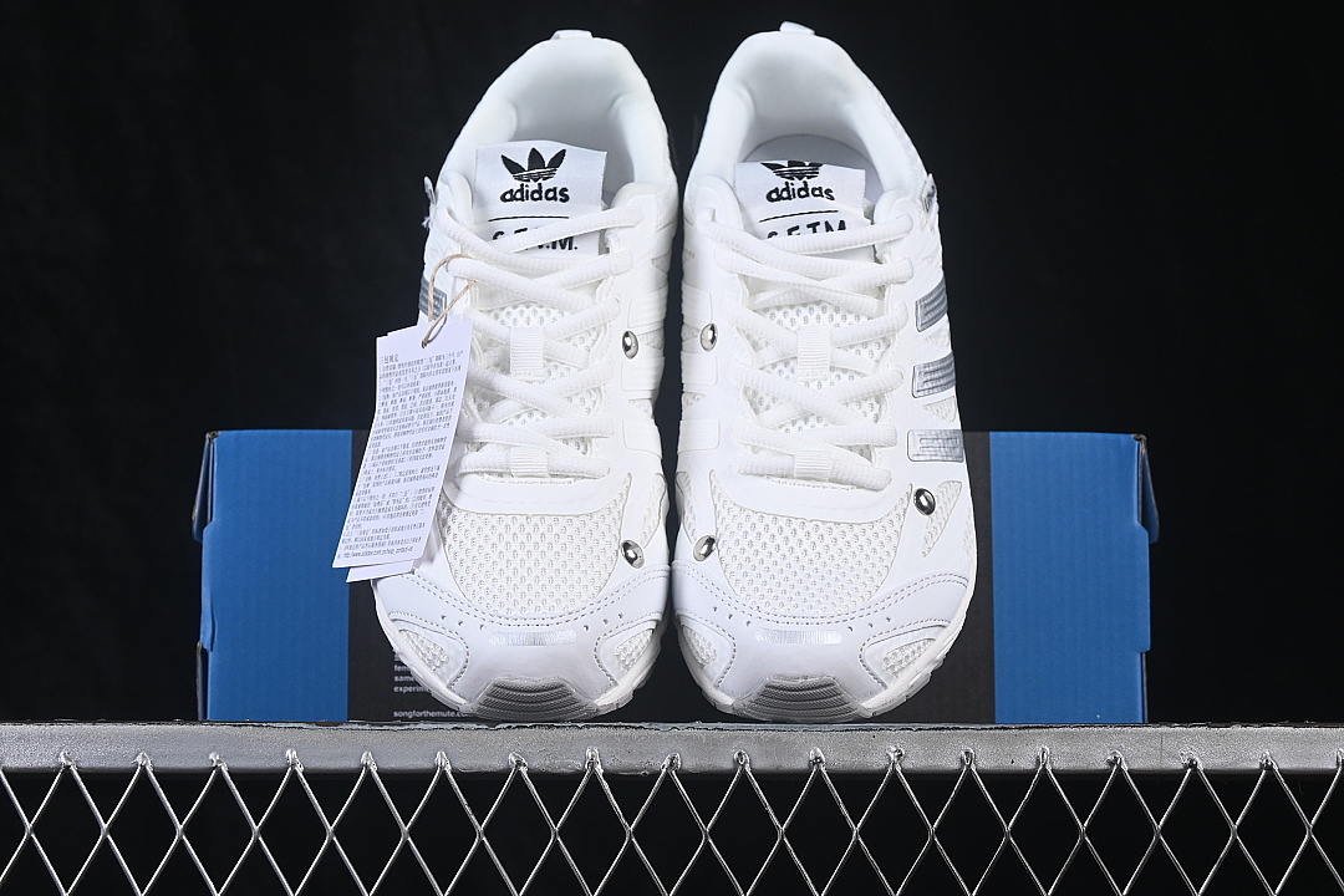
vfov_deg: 18.2
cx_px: 672
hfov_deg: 27.0
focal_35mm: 75
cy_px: 448
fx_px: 2800
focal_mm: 50
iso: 160
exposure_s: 1/80
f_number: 8
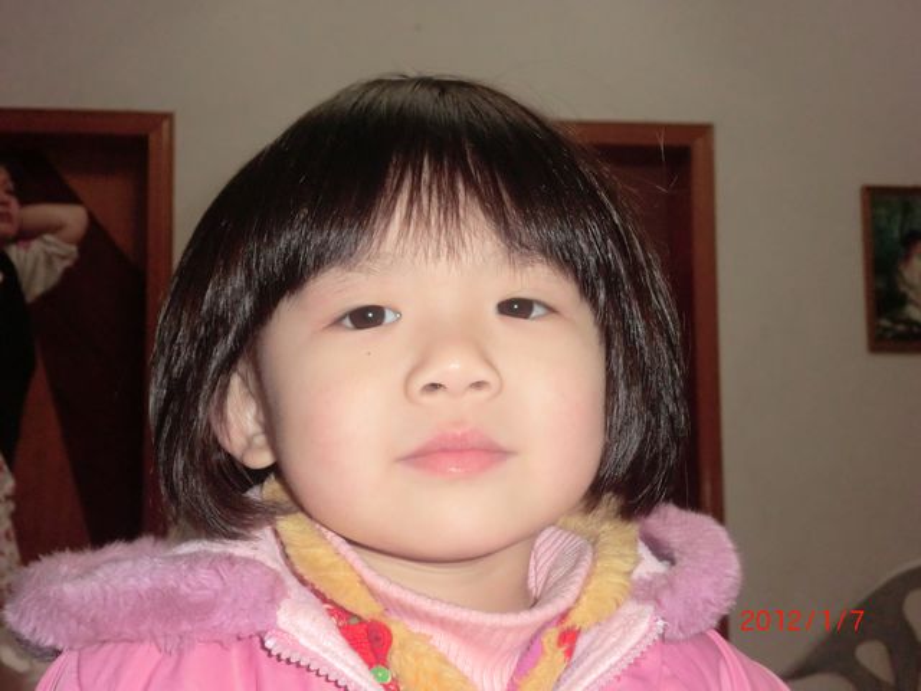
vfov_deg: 30.9
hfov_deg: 40.4
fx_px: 1250
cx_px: 460
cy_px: 346
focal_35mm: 47
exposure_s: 1/40
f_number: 3.4
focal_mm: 8.46
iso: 400
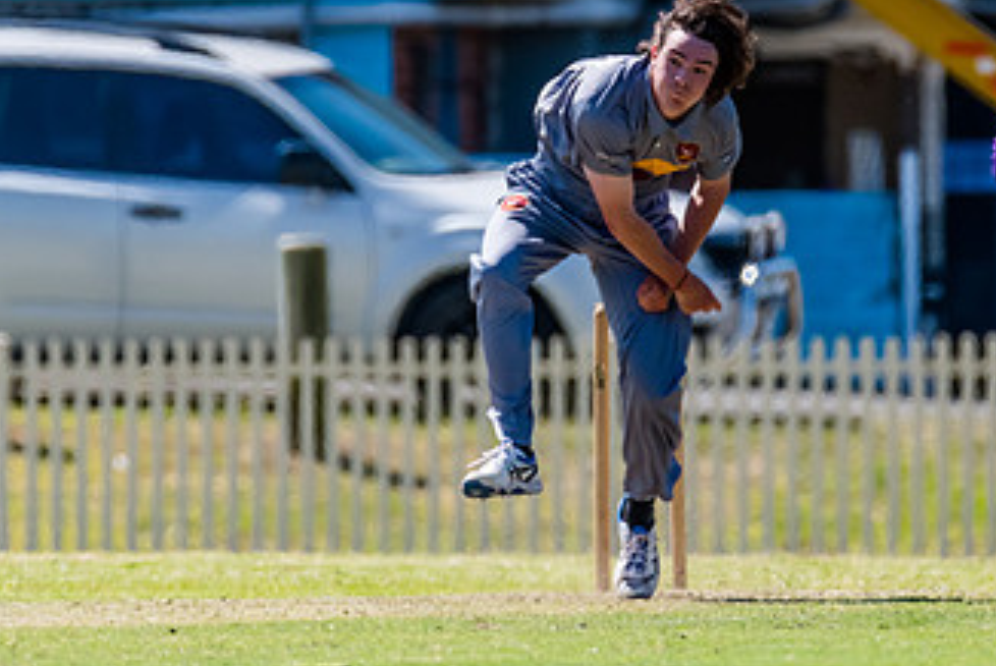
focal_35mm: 1343
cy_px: 164
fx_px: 37189
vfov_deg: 1.0
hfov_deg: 1.5
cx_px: 591
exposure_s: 1/2000
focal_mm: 600
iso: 640
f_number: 6.3
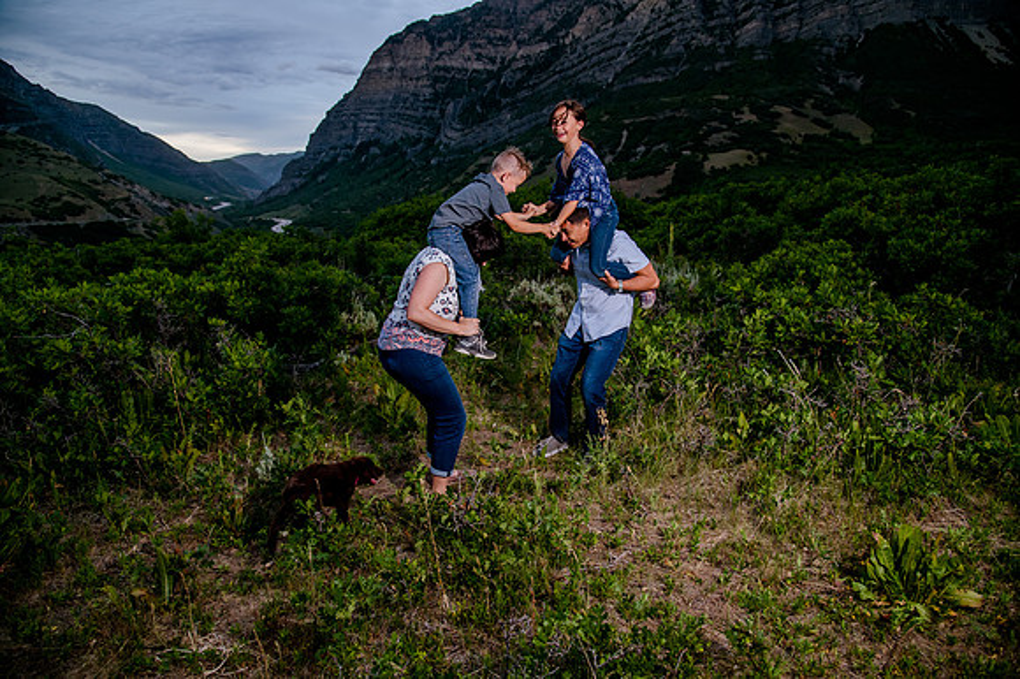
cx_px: 510
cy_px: 340
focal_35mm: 24
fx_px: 680
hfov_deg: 73.8
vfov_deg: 53.1
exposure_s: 1/250
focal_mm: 24
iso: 1250
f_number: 5
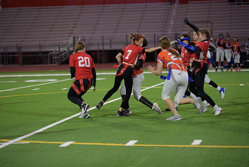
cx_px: 117
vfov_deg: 9.4
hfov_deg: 14.0
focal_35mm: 146
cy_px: 78
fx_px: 1010
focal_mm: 135
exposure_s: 1/200
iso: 560
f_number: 2.8
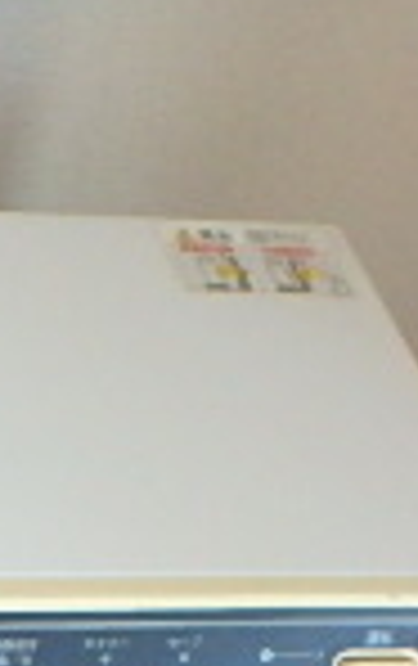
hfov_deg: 13.1
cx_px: -157
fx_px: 1743
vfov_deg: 18.6
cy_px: 1058
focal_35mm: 96
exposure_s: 1/30
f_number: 3.5
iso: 500
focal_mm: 3.7
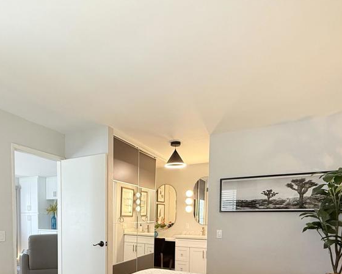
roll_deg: -0.6
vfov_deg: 52.0
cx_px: 125
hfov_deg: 66.9
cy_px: 231
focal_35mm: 25
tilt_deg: -2.7
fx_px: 253
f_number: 2.2
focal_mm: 2.22
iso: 250
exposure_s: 1/120
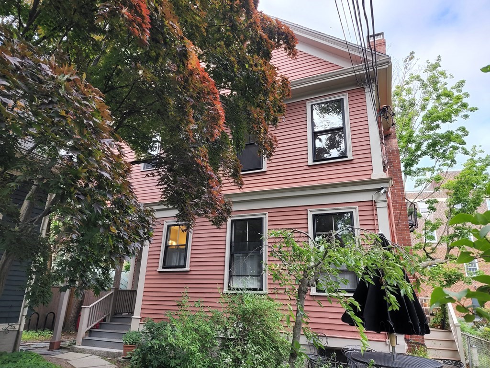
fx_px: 326
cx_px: 245
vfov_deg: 58.9
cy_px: 184
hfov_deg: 73.9
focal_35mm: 23
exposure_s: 1/180
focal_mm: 6.4
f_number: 1.8
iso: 20
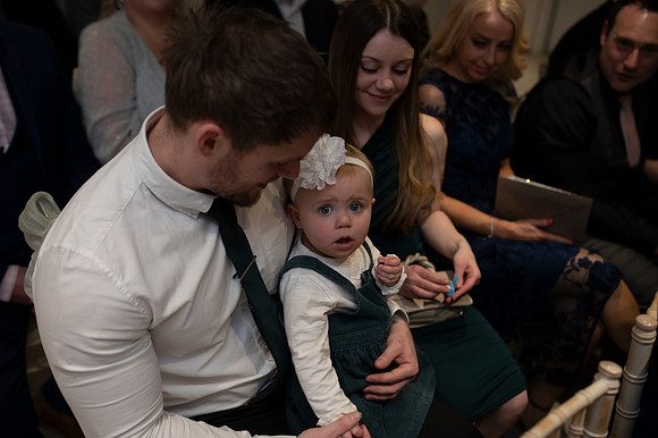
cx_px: 329
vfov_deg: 37.8
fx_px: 639
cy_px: 219
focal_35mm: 35
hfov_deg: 54.5
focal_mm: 35
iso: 200
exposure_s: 1/100
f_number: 2.5
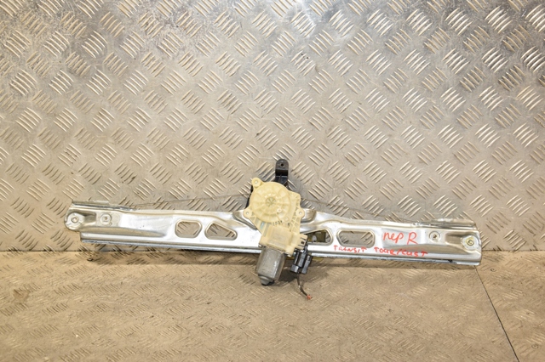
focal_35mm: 52
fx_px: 794
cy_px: 181
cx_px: 272
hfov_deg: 37.9
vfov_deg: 25.7
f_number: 6.3
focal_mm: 35
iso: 800
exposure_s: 1/200
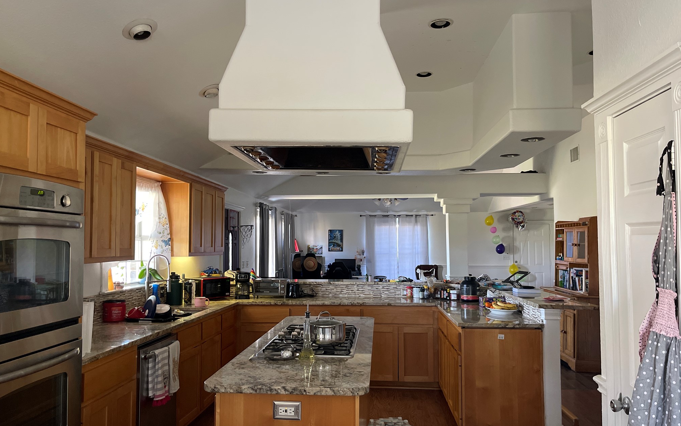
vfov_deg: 44.5
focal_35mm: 28
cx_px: 337
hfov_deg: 66.5
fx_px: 520
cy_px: 219
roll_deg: -0.9
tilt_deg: +1.4
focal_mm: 5.1
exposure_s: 1/60
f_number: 1.6
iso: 400
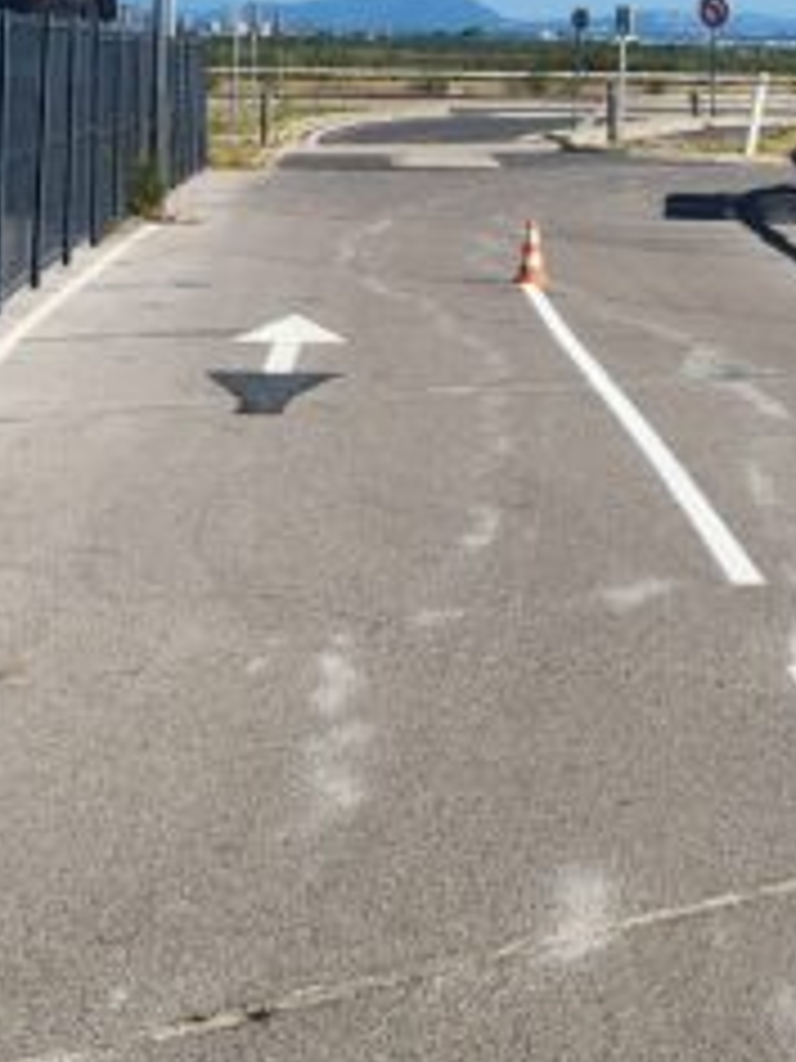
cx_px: 679
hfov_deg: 14.7
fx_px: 3066
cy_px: -68
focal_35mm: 100
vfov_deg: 19.0
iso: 20
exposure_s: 1/1884
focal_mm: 5.4
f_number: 1.8
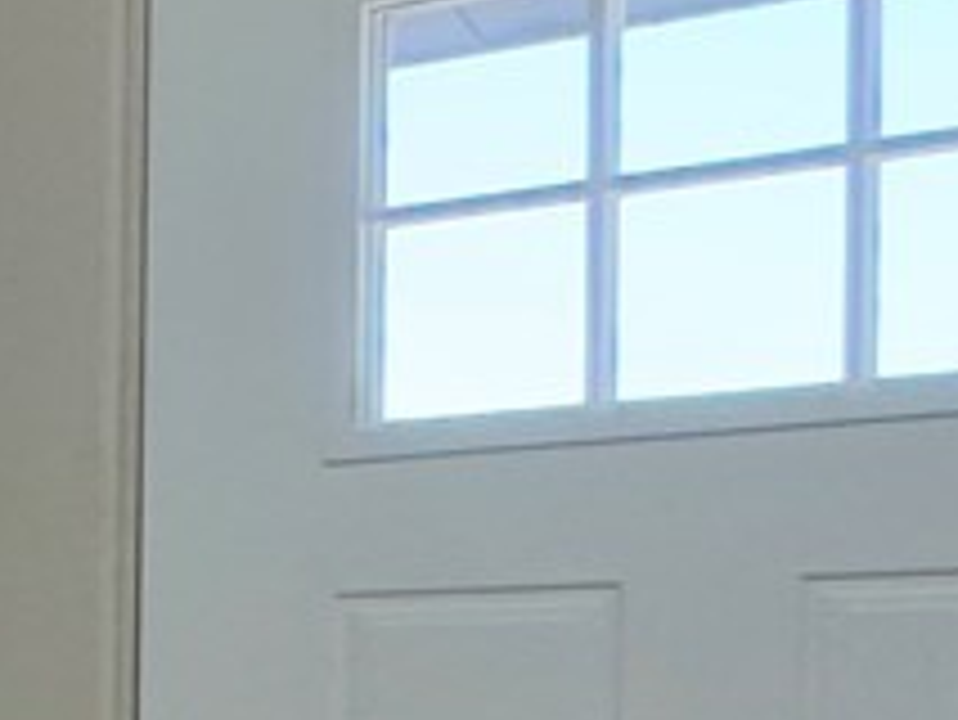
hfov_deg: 11.9
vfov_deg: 13.8
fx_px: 2908
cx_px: -1745
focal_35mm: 105
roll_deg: -0.3
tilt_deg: -1.7
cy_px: 806
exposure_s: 1/120
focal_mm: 2.22
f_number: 2.2
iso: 125
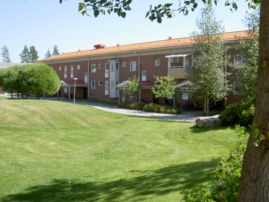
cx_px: 134
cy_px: 101
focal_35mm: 39
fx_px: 303
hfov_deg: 47.9
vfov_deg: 36.8
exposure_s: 1/250
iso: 100
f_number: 4.7
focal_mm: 8
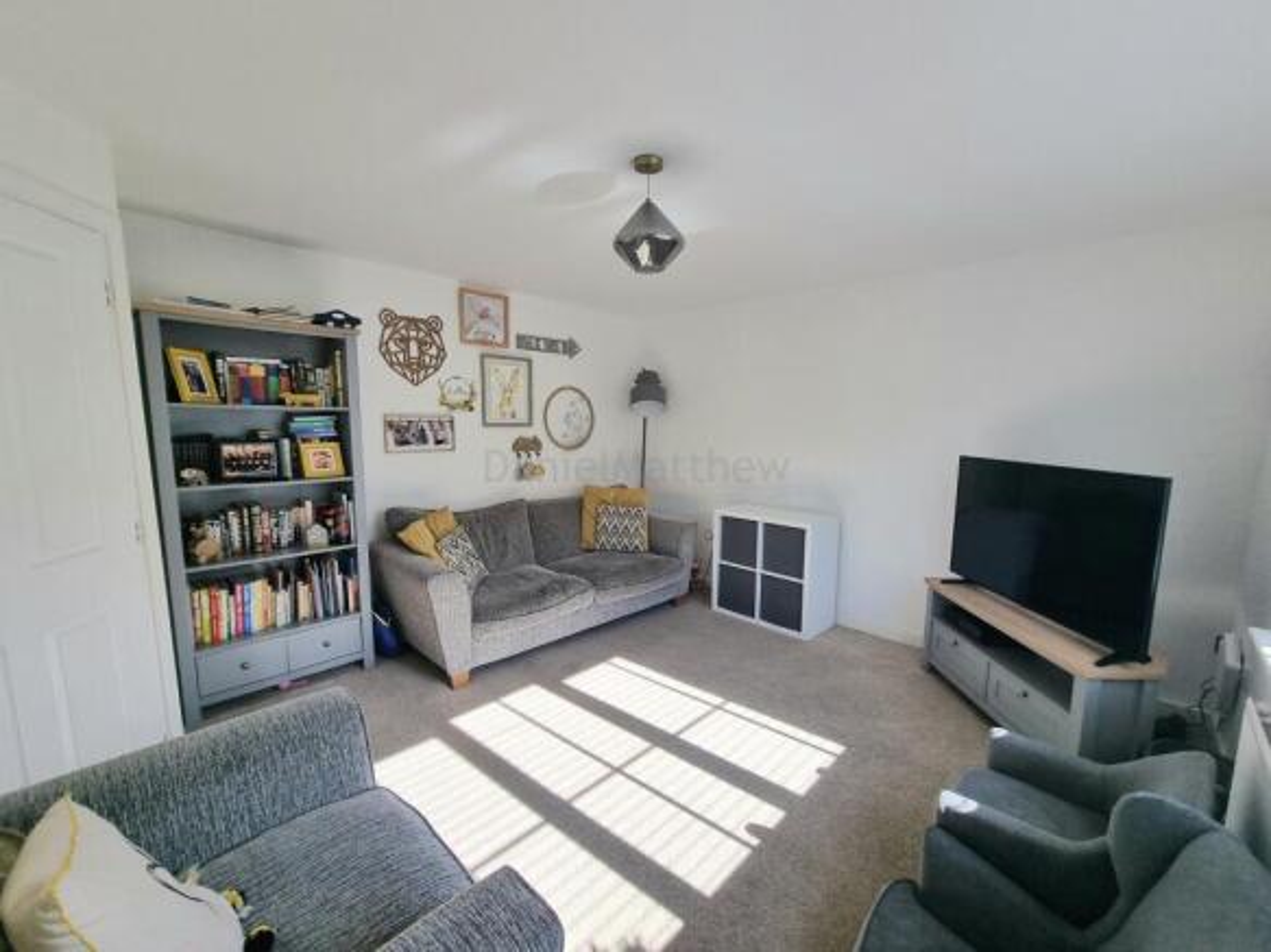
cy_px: 476
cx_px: 636
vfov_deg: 89.9
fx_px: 477
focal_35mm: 13
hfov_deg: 106.2
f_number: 2.2
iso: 50
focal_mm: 2.2
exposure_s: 1/385
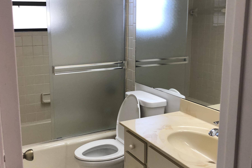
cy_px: 78
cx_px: 110
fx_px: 273
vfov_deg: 34.2
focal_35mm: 39
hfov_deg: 49.4
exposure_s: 1/30
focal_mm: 3.99
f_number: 1.8
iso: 25
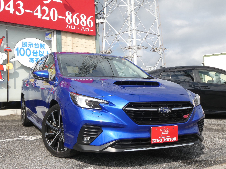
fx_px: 261
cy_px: 84
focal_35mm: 40
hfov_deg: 46.8
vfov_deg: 36.0
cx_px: 113
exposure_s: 1/250
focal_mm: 7.2
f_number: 6.3
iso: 80
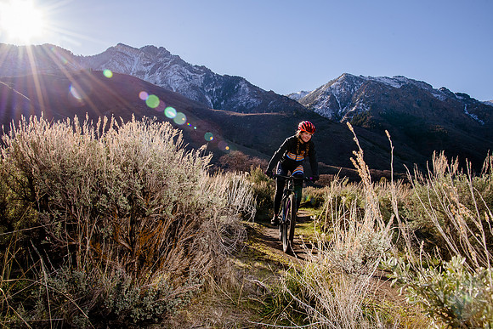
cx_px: 246
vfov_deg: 42.3
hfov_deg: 60.3
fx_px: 425
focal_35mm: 31
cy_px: 164
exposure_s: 1/160
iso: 250
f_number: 14
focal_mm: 31
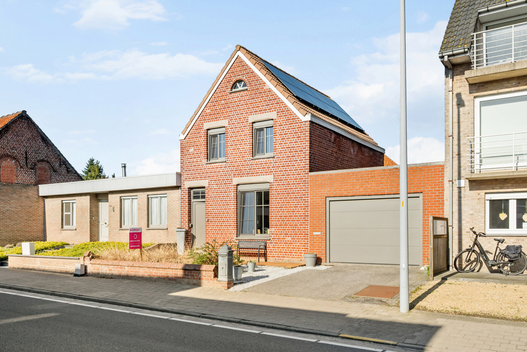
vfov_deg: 55.1
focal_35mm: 23
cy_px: 176
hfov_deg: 76.1
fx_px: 337
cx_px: 264
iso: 400
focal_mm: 23
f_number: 11
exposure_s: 1/640
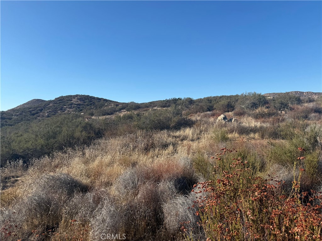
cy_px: 120
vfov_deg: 56.8
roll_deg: -1.2
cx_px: 161
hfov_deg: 71.6
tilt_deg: -0.4
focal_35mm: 24
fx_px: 223
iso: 80
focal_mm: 6.76
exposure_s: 1/3425
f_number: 1.78
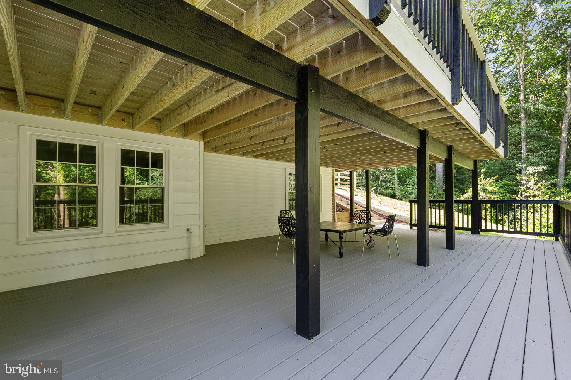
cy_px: 190
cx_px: 286
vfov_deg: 73.7
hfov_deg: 96.7
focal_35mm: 16
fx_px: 254
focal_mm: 16
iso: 200
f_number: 8
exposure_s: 1/13
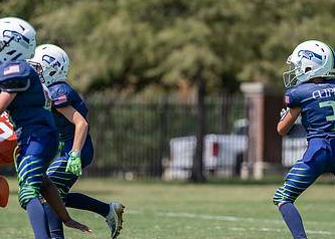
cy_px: 117
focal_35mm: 547
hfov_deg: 3.7
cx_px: 147
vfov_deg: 2.6
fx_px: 5205
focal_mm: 200
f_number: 2.8
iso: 100
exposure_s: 1/2000
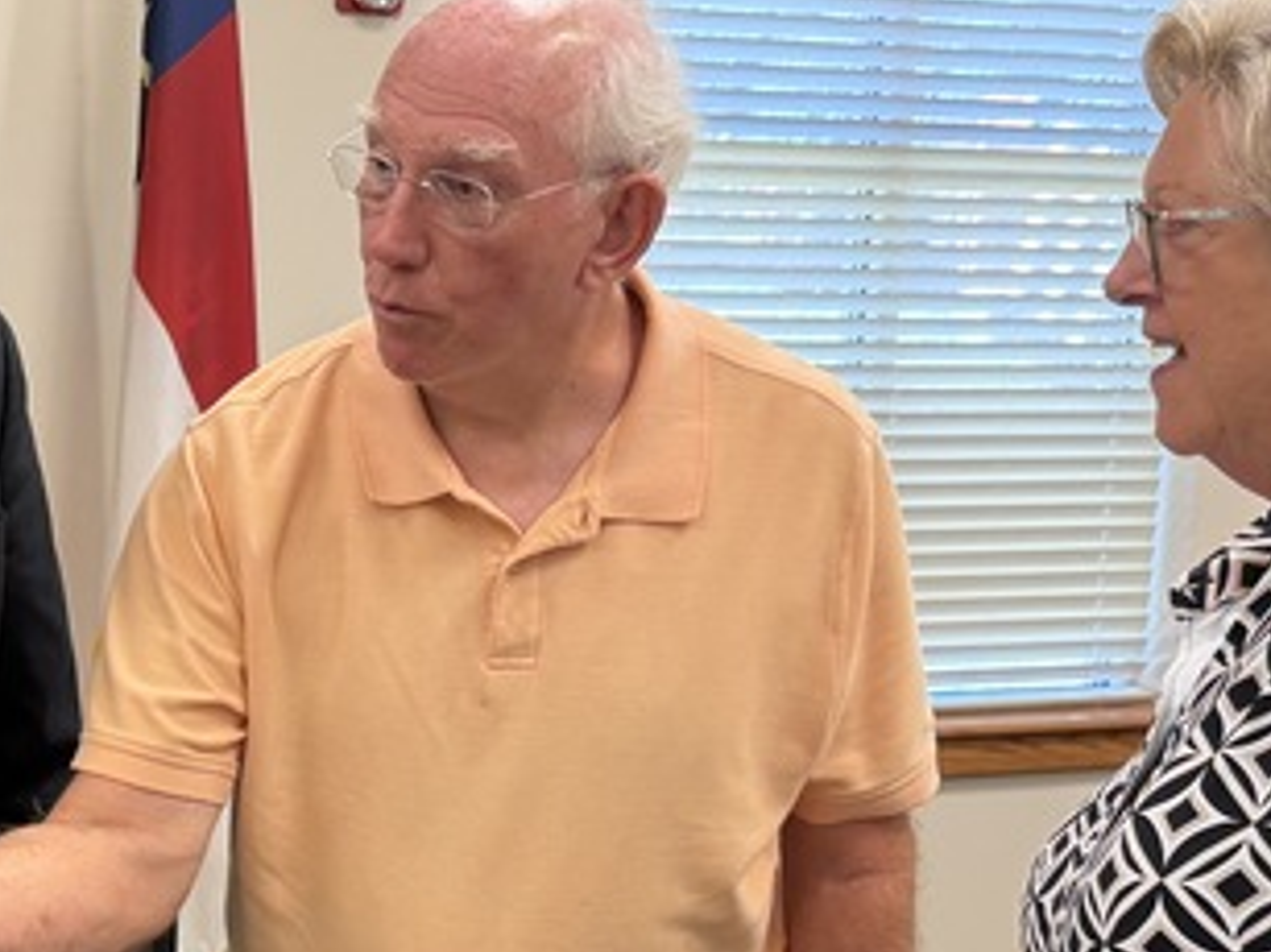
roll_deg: -0.7
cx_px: 17
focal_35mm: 80
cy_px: 691
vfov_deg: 18.3
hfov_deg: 23.5
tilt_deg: -6.9
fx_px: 2936
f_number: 1.78
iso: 125
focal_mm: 6.76
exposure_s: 1/60
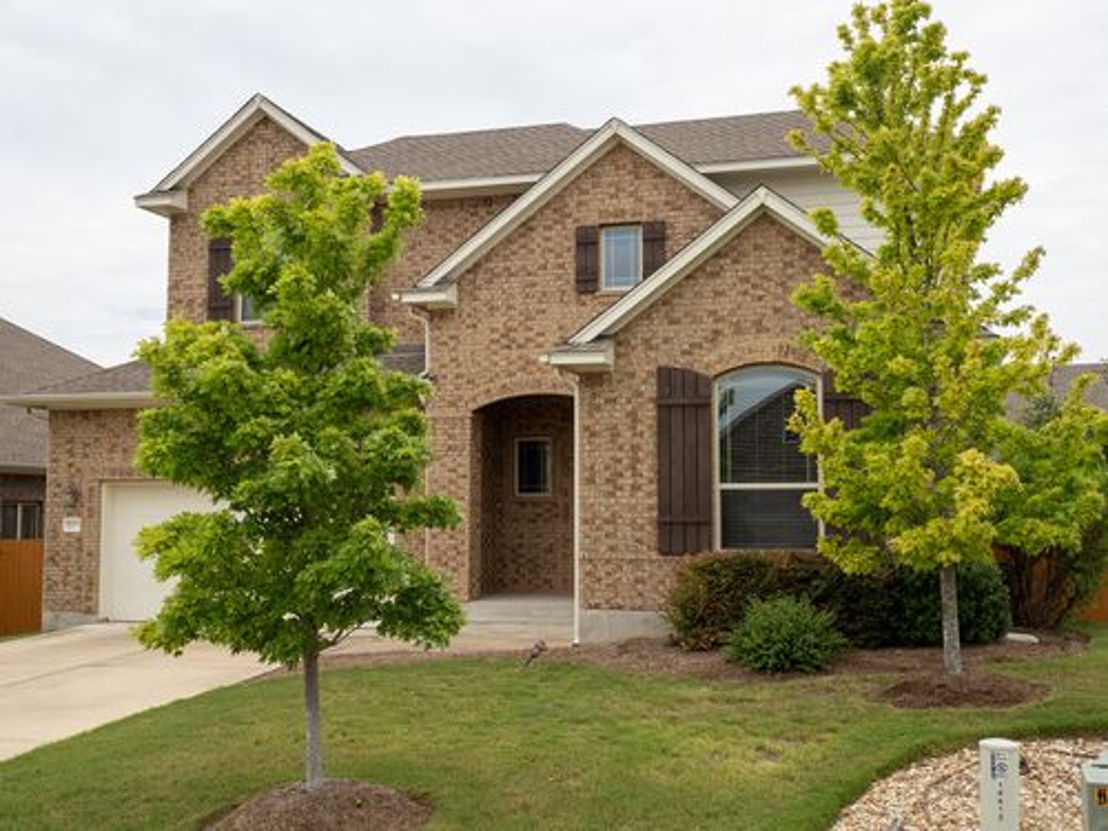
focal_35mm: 38
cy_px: 416
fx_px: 1216
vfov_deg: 37.7
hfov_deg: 49.0
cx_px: 554
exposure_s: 1/500
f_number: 5.6
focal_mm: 19
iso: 200
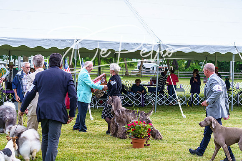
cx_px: 121
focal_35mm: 79
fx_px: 531
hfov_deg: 25.7
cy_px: 80
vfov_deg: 17.3
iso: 200
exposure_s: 1/500
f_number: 4
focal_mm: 79
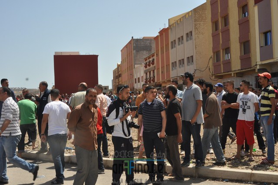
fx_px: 324
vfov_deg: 31.8
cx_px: 139
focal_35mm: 42
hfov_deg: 46.5
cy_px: 92
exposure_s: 1/200
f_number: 10
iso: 200
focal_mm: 28
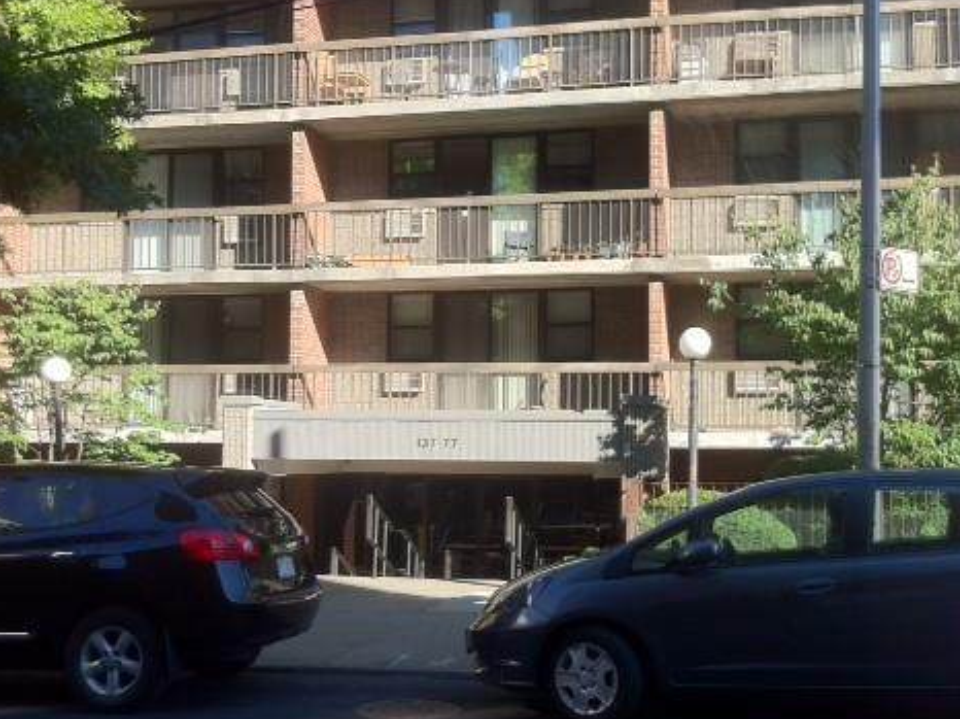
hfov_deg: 39.7
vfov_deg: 30.2
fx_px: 1330
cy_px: 371
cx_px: 482
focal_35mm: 48
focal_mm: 3.85
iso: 80
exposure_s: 1/321
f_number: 2.8
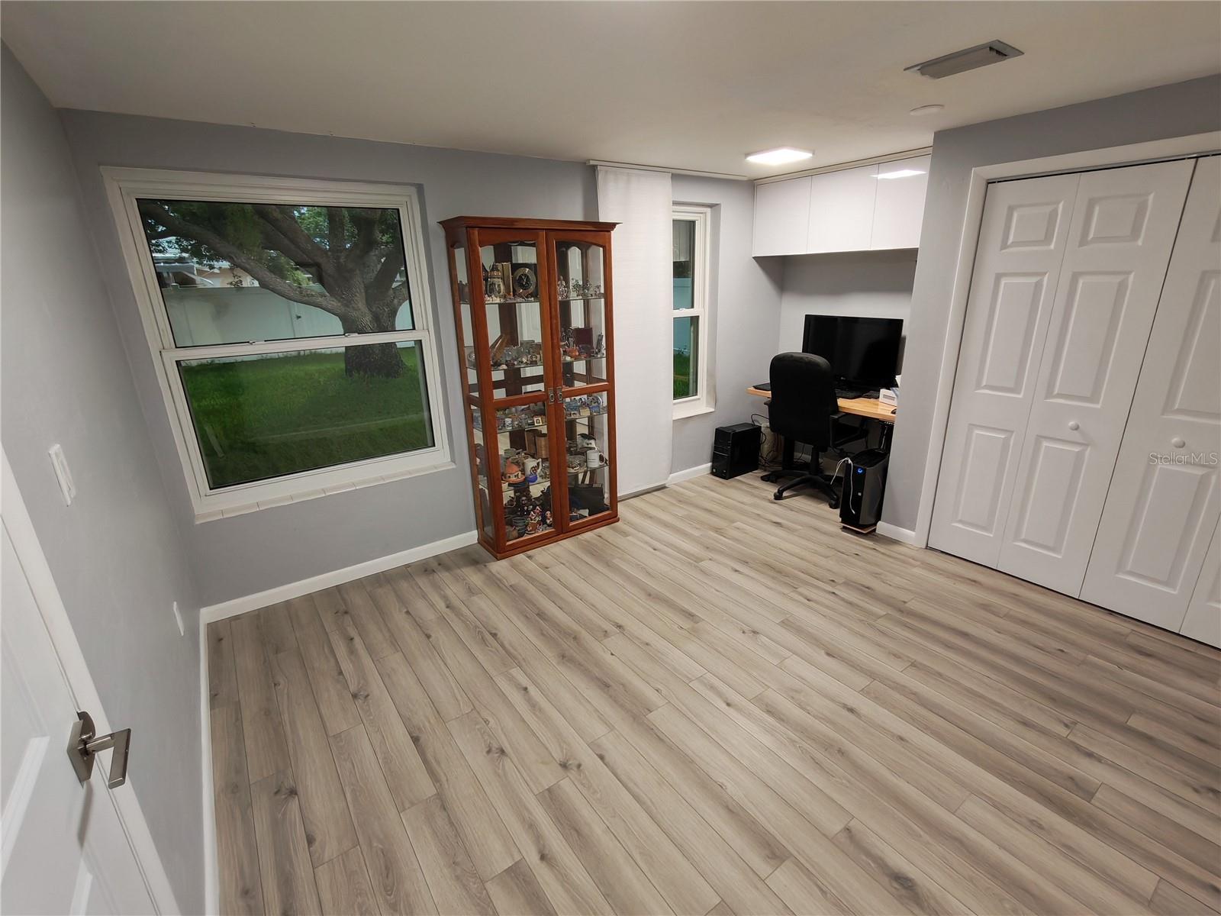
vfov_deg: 78.1
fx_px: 564
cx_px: 610
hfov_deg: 94.5
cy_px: 458
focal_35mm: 16
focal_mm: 1.96
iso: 125
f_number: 2.2
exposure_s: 1/33
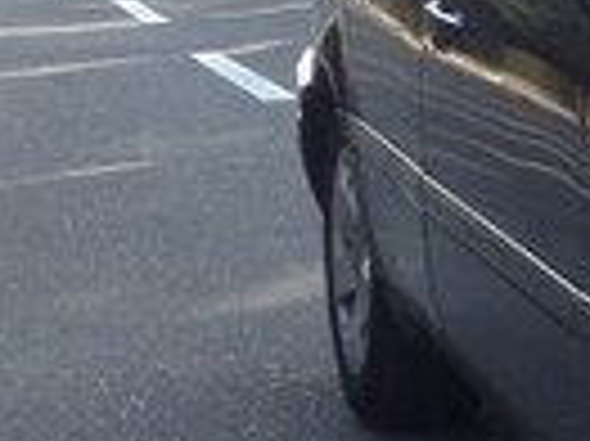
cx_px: 1252
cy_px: 182
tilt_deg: -5.5
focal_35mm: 177
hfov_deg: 10.2
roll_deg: -2.0
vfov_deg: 8.4
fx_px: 3014
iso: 50
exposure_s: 1/356
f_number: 2.4
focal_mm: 4.28
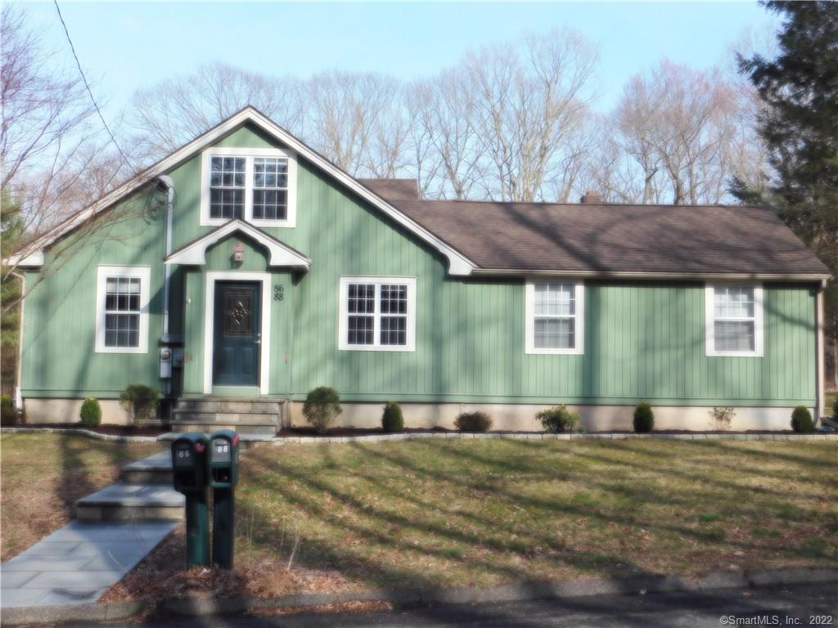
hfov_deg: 46.8
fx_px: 968
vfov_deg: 36.0
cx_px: 419
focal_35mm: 40
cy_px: 314
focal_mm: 7.1
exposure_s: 1/800
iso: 125
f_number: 3.6
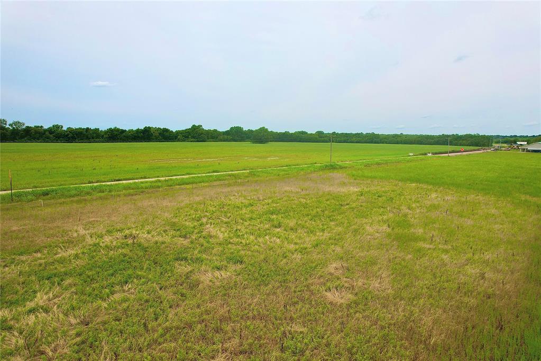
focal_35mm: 22
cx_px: 270
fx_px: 331
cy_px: 180
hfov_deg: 78.6
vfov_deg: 57.2
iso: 110
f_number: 2.8
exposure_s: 1/1000
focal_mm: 8.38
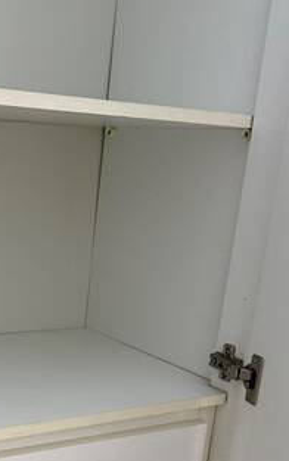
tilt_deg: -19.1
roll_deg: -6.2
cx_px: 29
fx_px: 654
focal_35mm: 52
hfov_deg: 24.2
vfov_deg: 37.3
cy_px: 377
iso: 250
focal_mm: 6.76
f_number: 1.78
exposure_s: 1/60
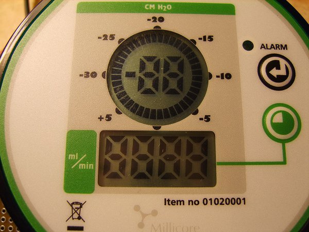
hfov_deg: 52.6
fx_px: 312
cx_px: 154
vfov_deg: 40.7
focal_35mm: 35
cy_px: 116
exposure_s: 1/90
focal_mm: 7.4
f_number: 2.8
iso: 50
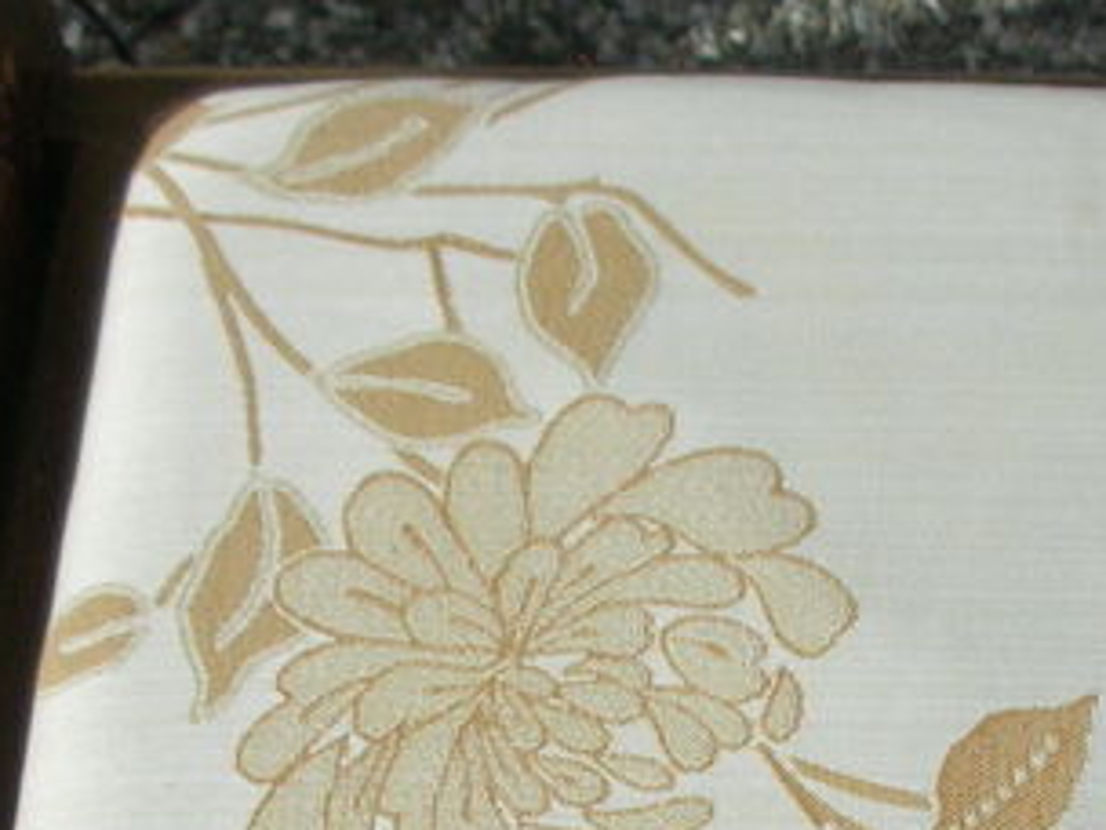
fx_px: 3674
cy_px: 1099
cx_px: 960
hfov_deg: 16.9
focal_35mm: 115
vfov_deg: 12.5
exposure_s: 1/213
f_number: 8.5
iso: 50
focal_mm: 5.8
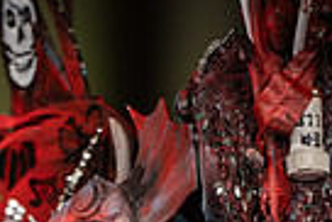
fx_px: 6112
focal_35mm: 662
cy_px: 483
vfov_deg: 2.1
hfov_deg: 3.1
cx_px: 122
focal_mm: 200
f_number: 2.8
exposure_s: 1/400
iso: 1250
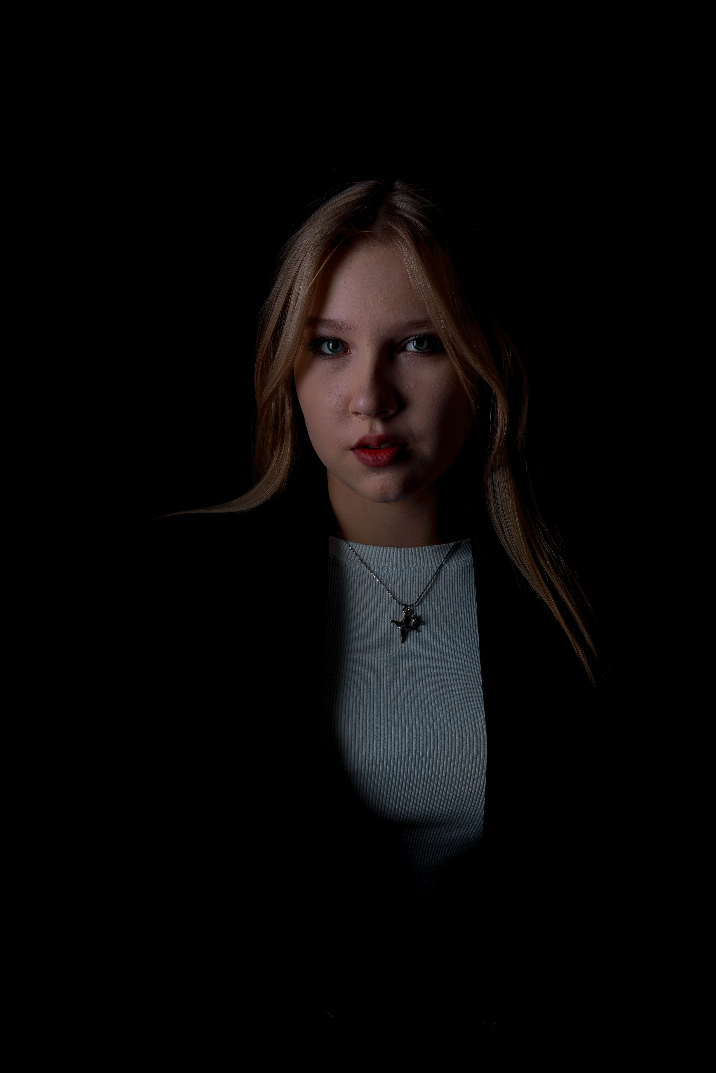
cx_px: 358
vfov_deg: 20.4
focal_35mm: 100
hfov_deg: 13.7
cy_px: 536
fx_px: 2983
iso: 100
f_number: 7.1
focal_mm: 100
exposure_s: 1/125
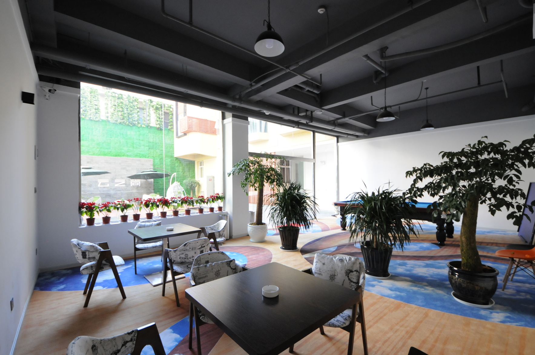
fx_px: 223
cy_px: 178
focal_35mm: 15
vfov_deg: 77.2
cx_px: 268
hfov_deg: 100.5
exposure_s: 1/50
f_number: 4.8
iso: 1250
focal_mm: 10
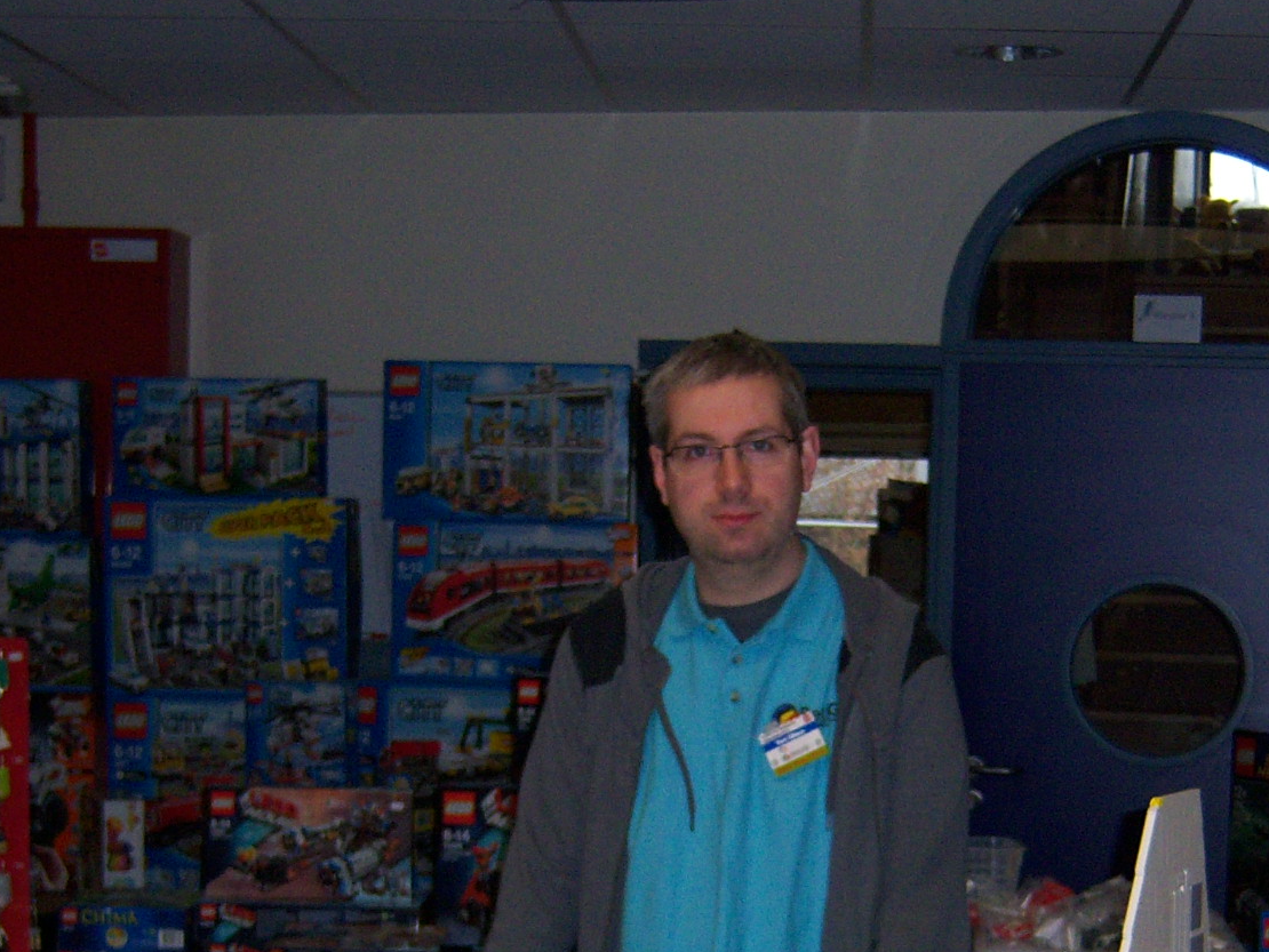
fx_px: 3043
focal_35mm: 83
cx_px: 819
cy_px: 927
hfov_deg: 23.5
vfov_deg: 17.4
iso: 160
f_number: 2.8
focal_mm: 7.5
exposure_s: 1/60
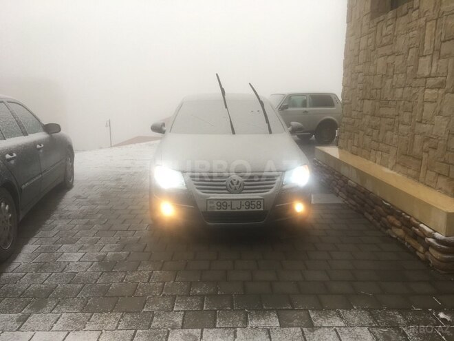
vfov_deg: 48.2
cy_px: 170
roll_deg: -0.6
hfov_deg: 61.7
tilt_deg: -9.6
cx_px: 227
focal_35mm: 29
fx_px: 380
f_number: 2.2
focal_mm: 4.15
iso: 32
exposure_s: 1/50
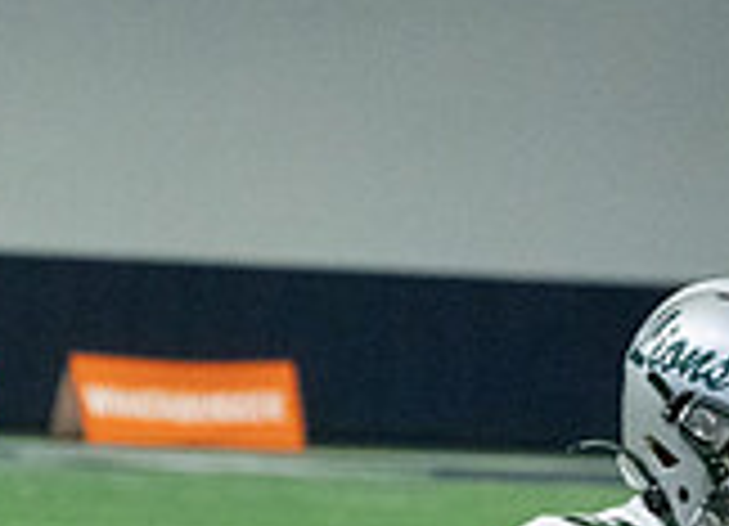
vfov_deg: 3.4
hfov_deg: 4.7
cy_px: 699
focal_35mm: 424
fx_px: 8812
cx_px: 669
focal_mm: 100
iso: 10000
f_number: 4.5
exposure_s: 1/1000
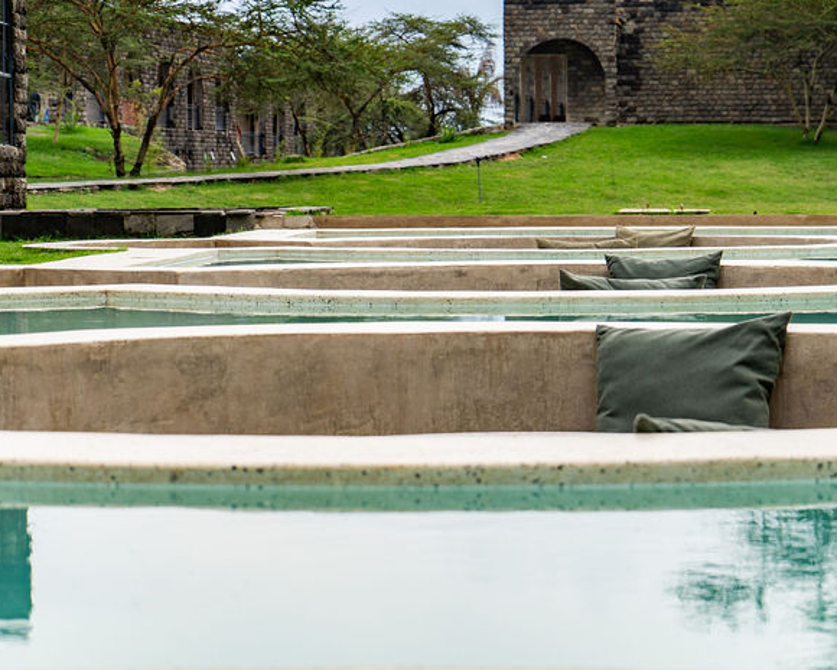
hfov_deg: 16.5
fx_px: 2874
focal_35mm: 116
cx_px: 649
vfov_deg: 13.3
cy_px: 183
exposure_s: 1/500
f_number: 5.6
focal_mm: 70
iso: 200
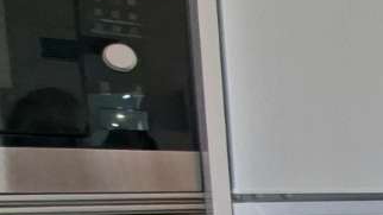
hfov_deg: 21.5
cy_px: 269
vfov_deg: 17.3
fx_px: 670
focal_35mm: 66
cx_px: 682
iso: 50
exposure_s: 1/40
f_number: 2.2
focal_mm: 1.74
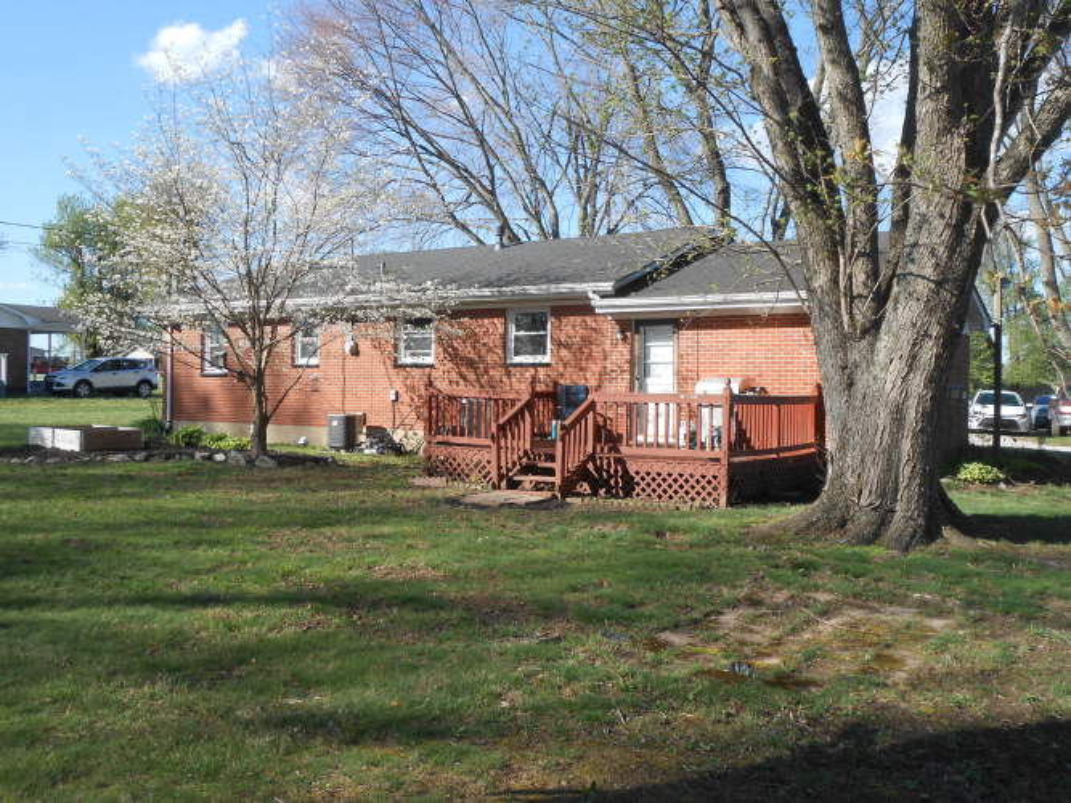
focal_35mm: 34
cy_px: 402
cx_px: 536
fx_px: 1052
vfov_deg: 41.8
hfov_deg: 54.0
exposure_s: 1/320
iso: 80
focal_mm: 6
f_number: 3.9
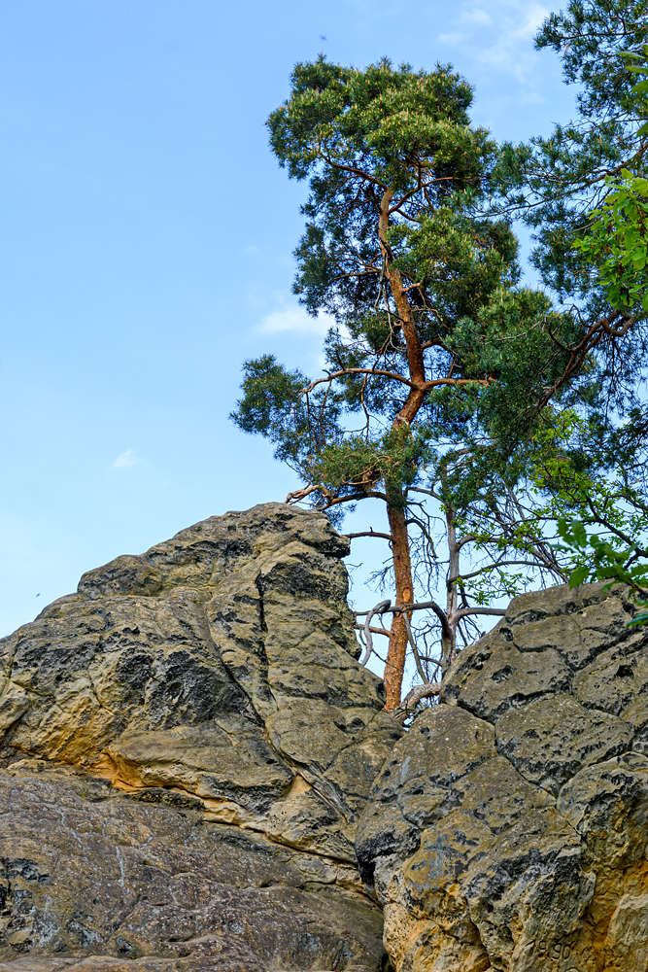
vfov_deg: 37.8
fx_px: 1417
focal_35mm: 52
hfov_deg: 25.8
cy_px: 486
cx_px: 324
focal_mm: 35
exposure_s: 1/320
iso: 200
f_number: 8
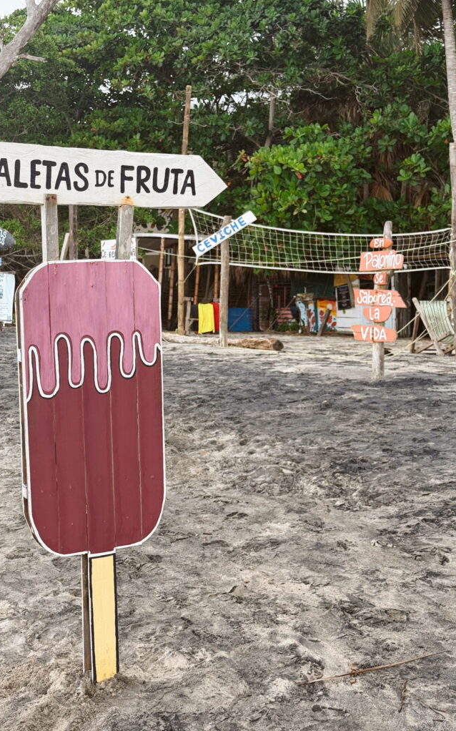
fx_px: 1015
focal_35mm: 51
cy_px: 366
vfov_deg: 39.6
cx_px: 210
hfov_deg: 25.3
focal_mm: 6.76
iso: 100
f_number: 1.78
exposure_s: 1/706
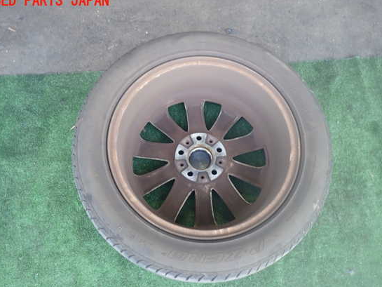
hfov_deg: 55.3
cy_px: 150
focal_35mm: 33
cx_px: 192
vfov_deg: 42.9
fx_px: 364
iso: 200
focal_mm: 5.4
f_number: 2.3
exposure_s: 1/50
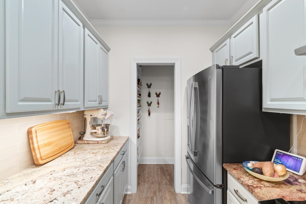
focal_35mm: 15
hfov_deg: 100.4
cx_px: 153
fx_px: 127
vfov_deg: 77.3
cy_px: 102
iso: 100
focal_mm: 10
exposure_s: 1/3
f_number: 4.5
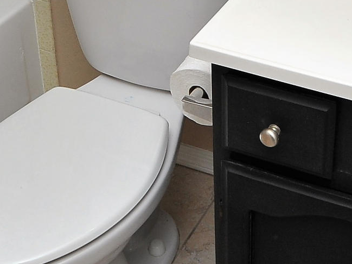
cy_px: -86
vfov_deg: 17.2
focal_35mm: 80
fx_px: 813
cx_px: 253
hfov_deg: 24.2
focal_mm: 18
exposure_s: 1/60
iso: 800
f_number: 14
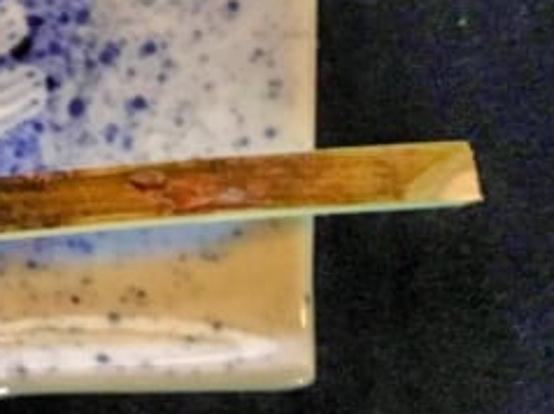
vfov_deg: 11.4
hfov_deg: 13.2
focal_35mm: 125
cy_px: -174
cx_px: -628
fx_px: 1999
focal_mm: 4.15
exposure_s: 1/15
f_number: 2.2
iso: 400
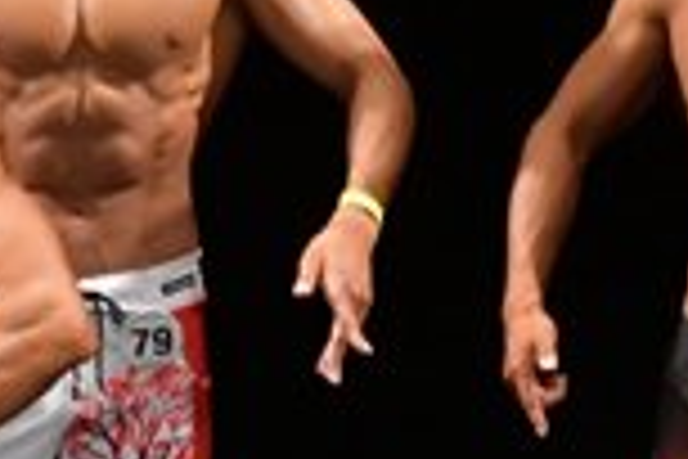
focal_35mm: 1141
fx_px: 21804
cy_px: 747
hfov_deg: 1.8
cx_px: -16
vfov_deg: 1.2
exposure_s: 1/400
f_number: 5.6
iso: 3200
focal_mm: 150
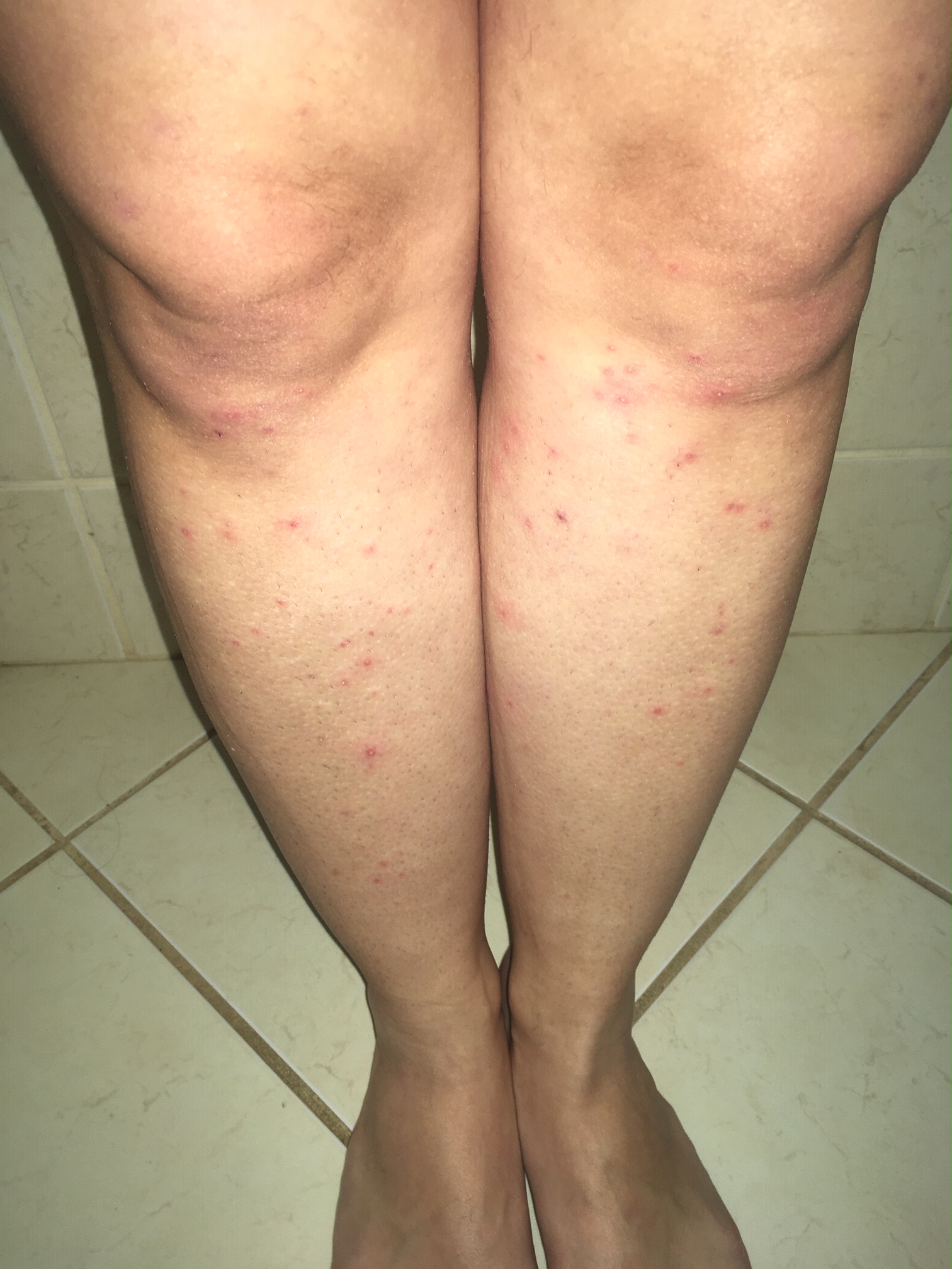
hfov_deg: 48.2
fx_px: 1063
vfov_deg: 61.7
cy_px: 634
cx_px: 476
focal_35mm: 29
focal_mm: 4.15
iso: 25
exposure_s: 1/22
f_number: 2.2
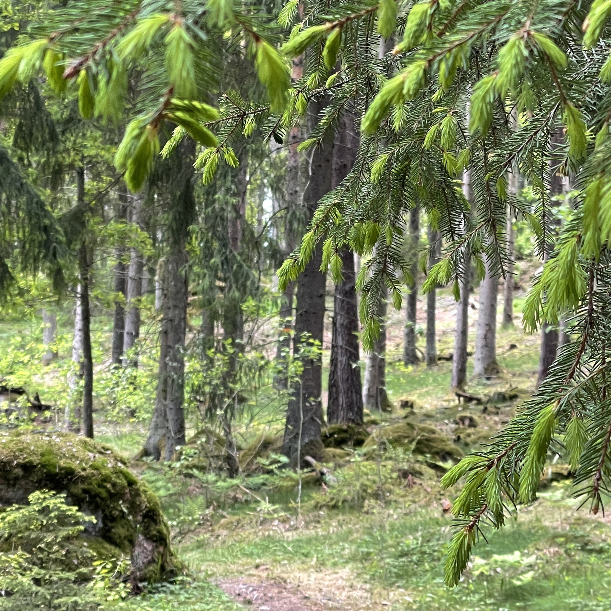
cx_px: 471
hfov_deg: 14.3
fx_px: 2416
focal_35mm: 121
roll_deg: -2.5
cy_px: 360
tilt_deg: +1.1
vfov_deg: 14.4
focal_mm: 7.5
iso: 80
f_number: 2.2
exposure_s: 1/99
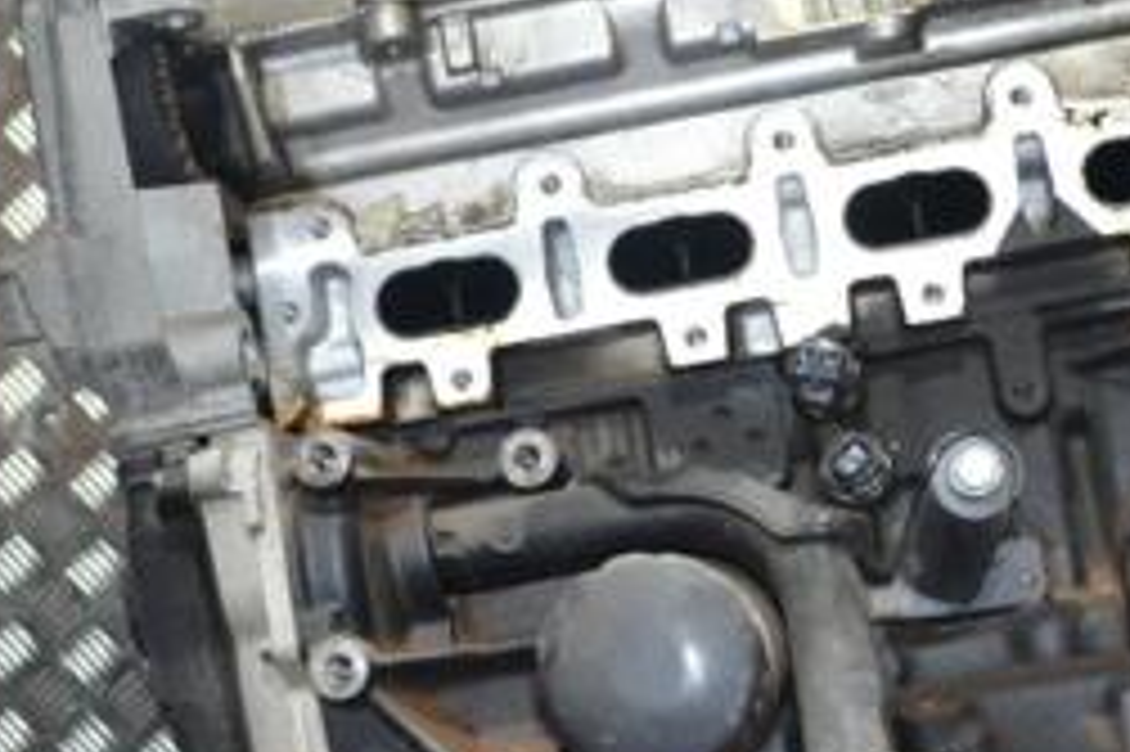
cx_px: 707
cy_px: 563
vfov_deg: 17.2
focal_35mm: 79
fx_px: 2478
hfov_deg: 25.6
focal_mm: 22
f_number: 4
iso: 1000
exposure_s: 1/60
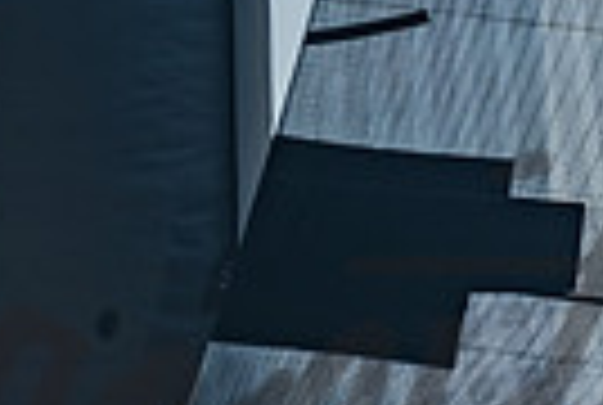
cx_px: 86
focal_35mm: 915
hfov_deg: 2.2
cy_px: 371
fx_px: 15360
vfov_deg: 1.5
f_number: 6.3
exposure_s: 1/320
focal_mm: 200
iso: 160
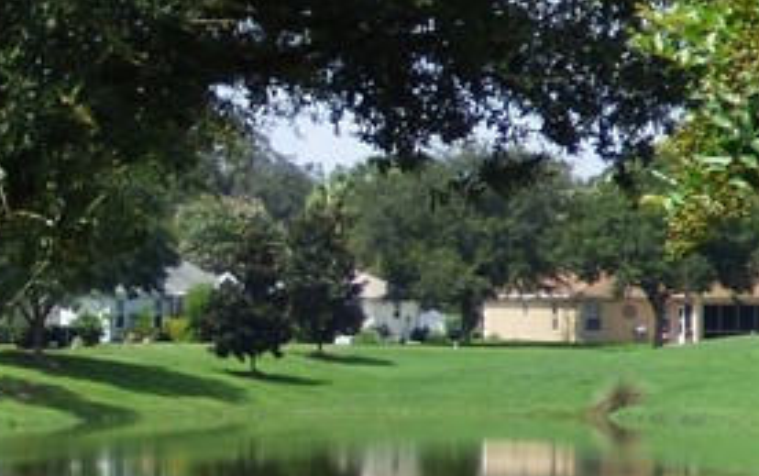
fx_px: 4699
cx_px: -173
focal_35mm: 227
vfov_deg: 5.8
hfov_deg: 9.1
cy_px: 482
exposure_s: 1/800
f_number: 3.5
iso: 100
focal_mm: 6.47
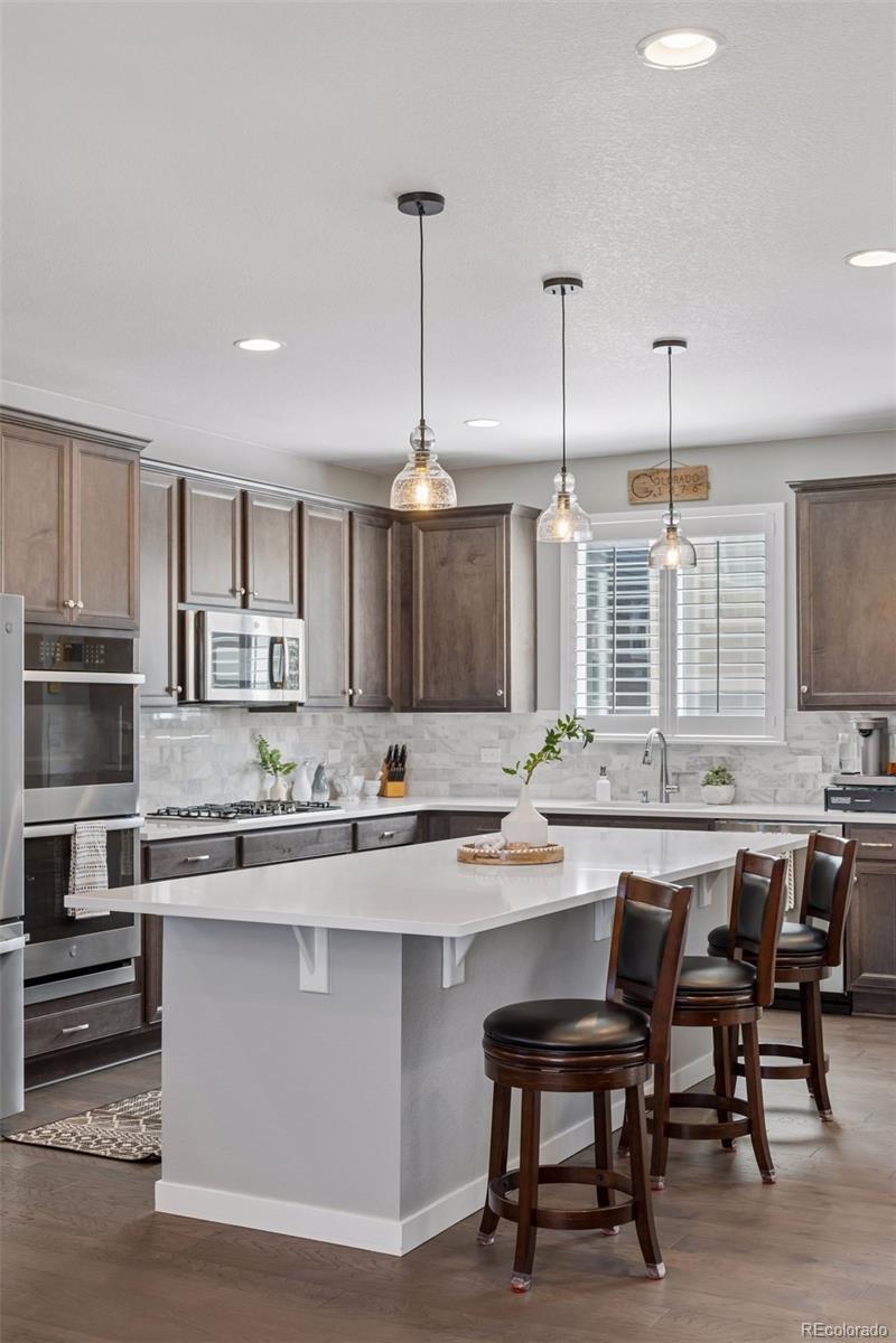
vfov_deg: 47.4
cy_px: 672
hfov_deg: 32.6
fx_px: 1531
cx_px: 448
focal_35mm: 41
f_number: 9
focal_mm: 41
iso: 400
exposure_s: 1/20
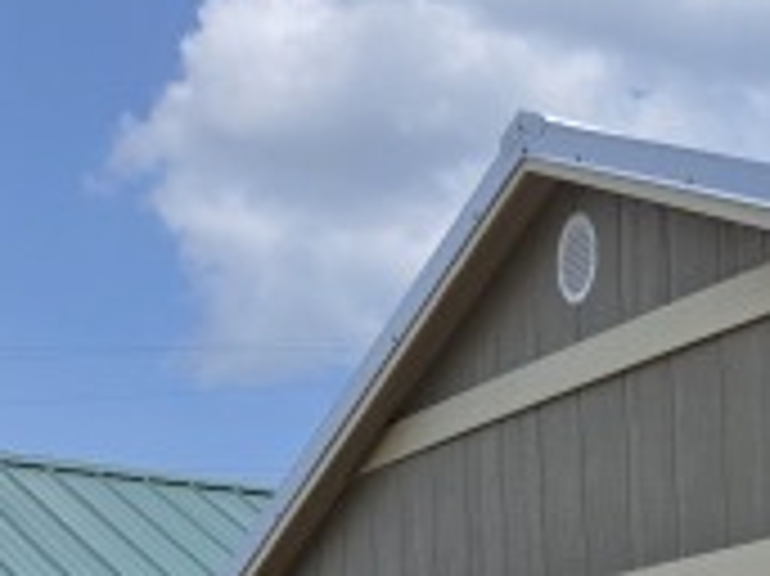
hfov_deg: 19.1
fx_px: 1912
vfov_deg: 15.0
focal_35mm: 86
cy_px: 1017
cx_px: 1247
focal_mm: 6.3
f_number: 1.7
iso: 80
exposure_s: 1/7944
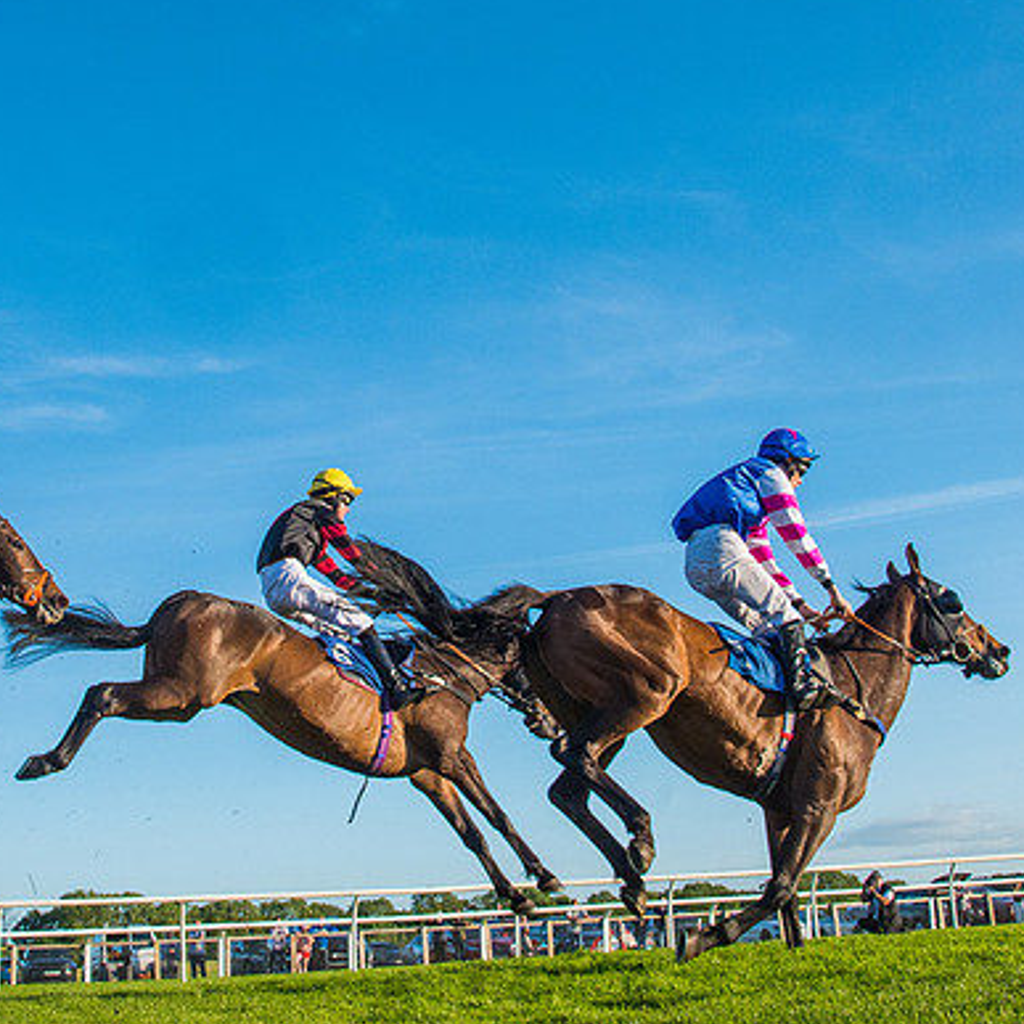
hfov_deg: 33.8
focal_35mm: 50
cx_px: 352
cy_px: 388
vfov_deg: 33.9
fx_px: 1673
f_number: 6.3
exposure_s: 1/2500
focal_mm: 27
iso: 2000
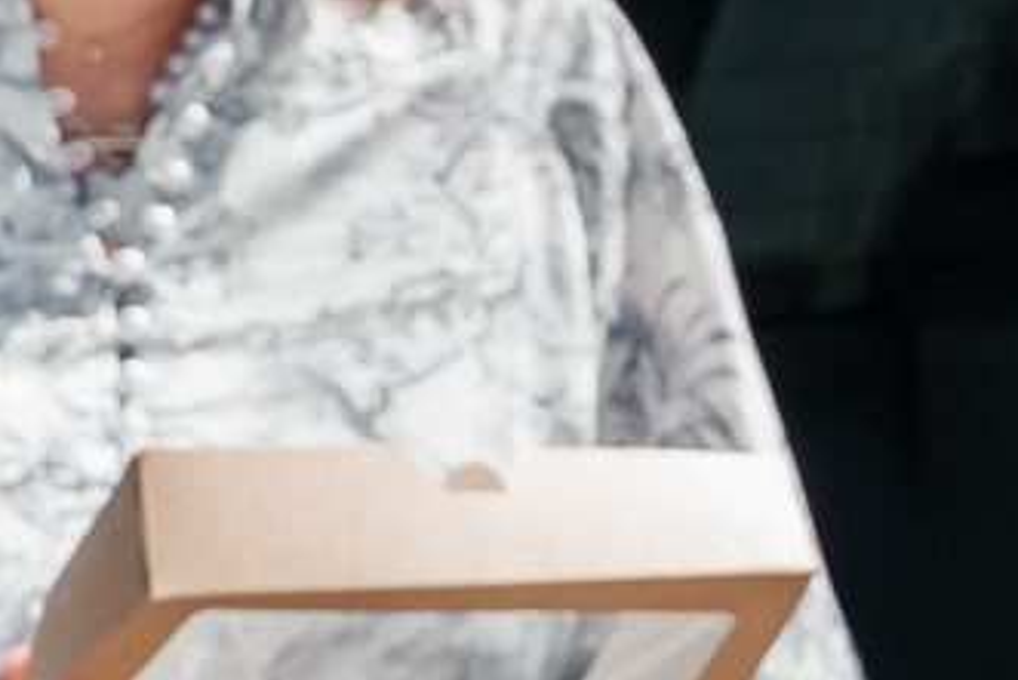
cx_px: 2236
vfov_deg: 5.1
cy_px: 309
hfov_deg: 7.2
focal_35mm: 271
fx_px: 7666
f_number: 6.3
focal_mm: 35
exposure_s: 1/500
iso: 200
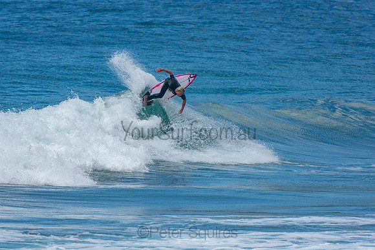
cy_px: 125
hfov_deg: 3.4
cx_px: 188
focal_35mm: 600
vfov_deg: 2.3
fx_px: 6251
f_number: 5.6
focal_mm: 400
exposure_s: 1/1250
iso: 200
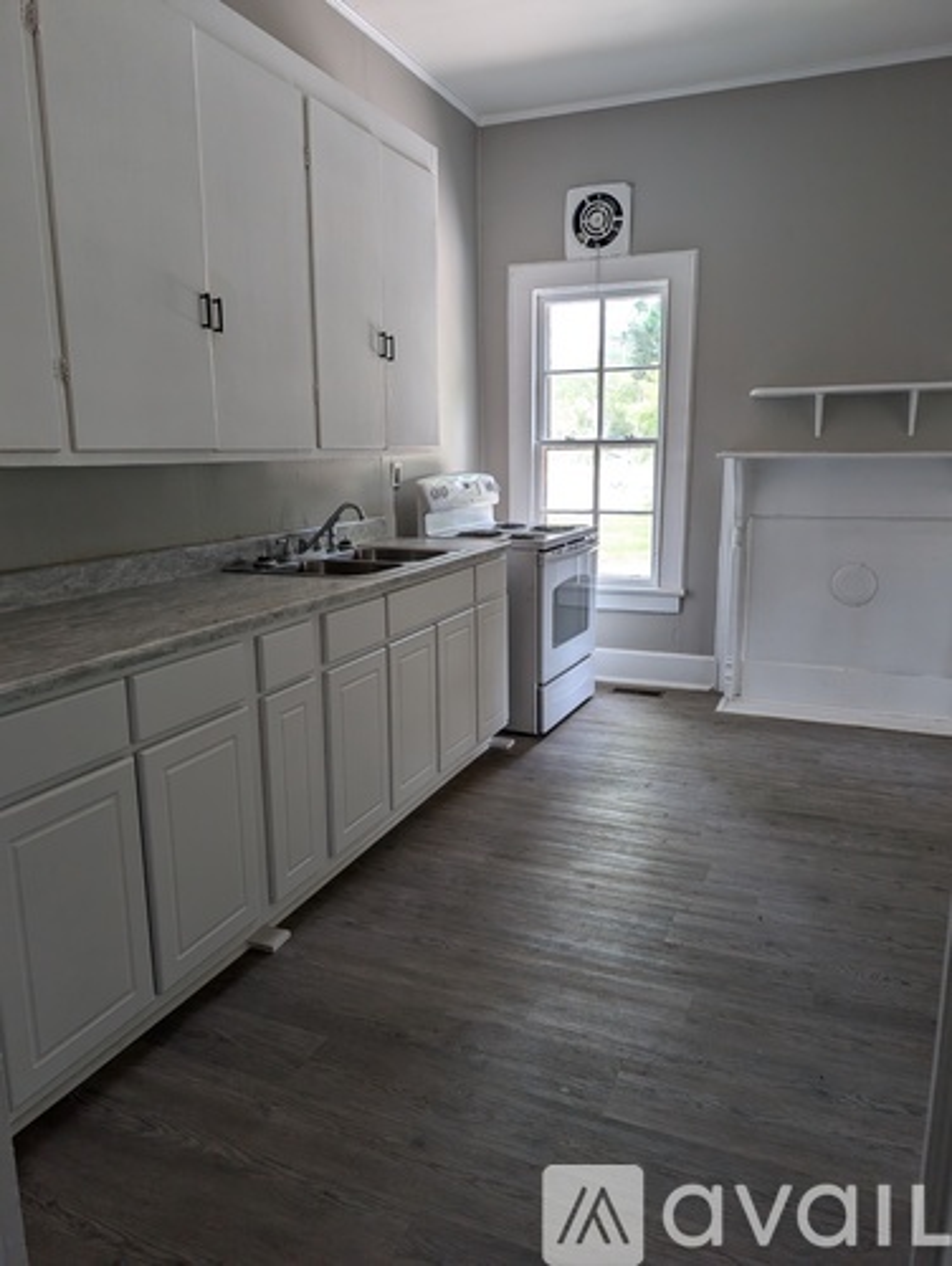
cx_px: 476
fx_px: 879
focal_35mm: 24
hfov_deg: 56.9
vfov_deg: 71.5
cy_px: 633
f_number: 1.68
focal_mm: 6.9
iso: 22
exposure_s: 1/36.3
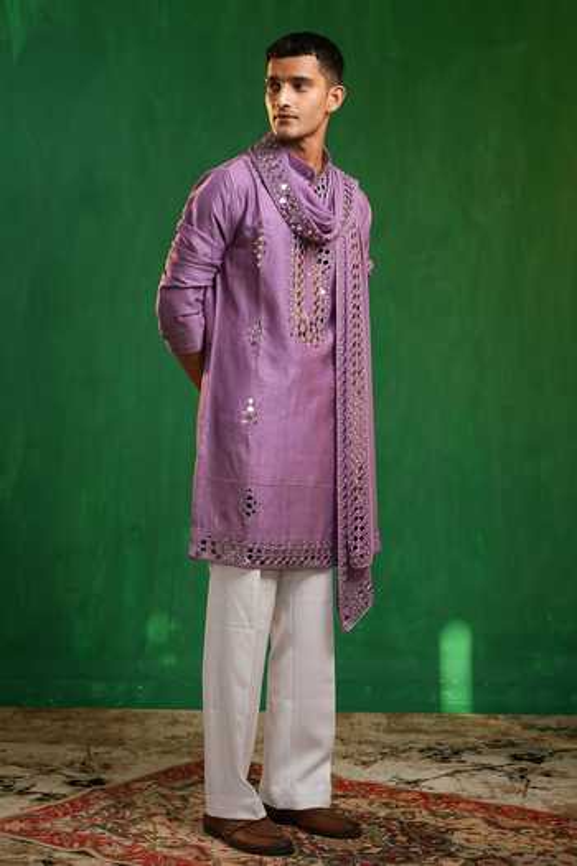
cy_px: 433
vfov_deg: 39.6
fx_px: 1202
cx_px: 288
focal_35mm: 50
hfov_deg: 27.0
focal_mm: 50
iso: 200
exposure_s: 1/125
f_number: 2.8
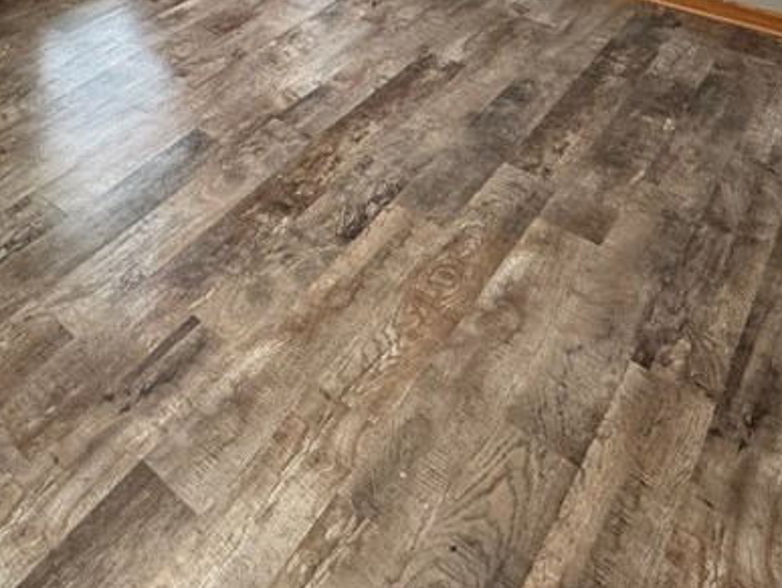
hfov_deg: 47.4
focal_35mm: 37
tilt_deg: -15.6
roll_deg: +1.4
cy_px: -178
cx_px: 158
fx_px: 837
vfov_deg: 30.5
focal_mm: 2.22
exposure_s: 1/60
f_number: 2.2
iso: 250
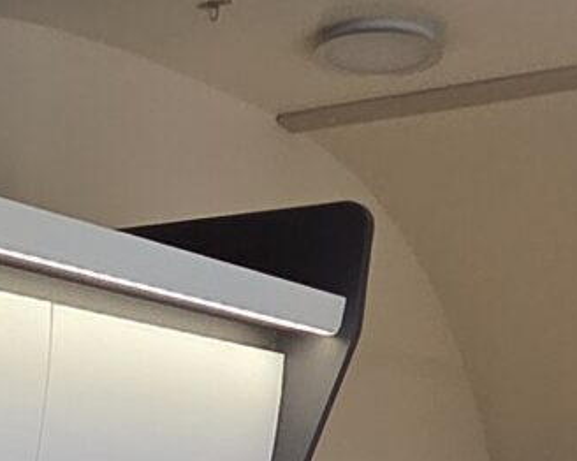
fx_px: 1690
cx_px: -399
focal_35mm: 99
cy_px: 1140
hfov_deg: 16.7
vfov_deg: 12.1
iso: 100
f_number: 2.2
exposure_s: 1/100
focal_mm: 2.2
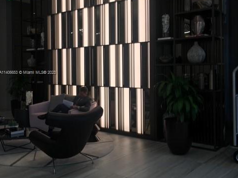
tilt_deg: +2.4
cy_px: 73
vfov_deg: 36.7
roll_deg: +1.7
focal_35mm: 39
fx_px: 268
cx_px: 118
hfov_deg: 47.9
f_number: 2.2
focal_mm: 4.15
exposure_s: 1/40
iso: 25
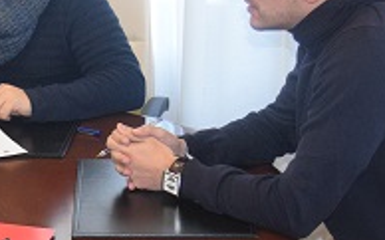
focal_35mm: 109
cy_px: 198
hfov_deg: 18.6
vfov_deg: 12.0
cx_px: -14
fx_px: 1139
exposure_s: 1/200
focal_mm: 23
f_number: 3.8
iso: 3200
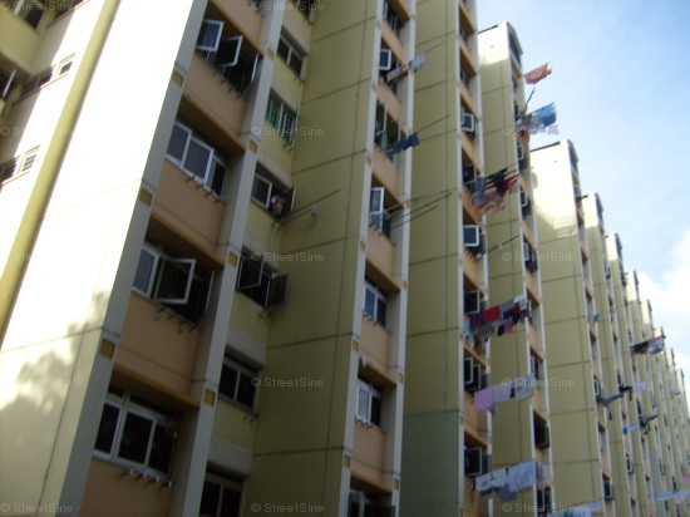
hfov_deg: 52.6
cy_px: 258
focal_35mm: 35
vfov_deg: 40.7
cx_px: 345
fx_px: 697
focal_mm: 5.8
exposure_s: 1/180
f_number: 7.1
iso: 80
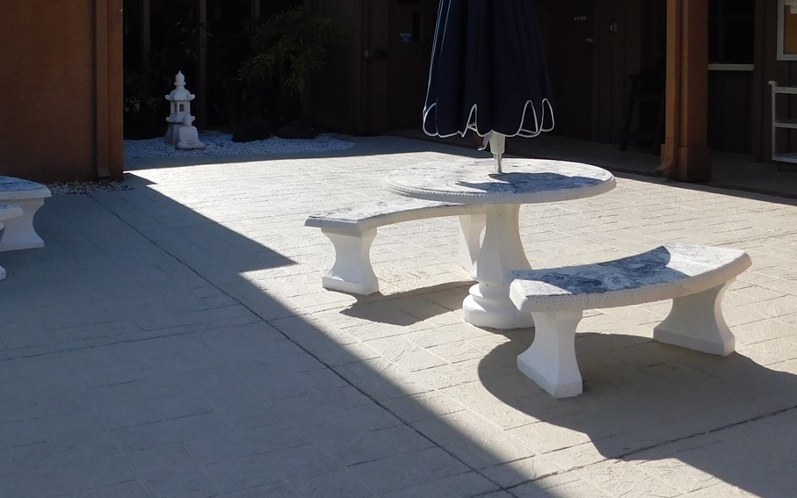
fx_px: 934
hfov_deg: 45.7
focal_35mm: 43
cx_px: 291
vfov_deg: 29.0
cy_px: 82
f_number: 6
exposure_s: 1/400
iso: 125
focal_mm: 4
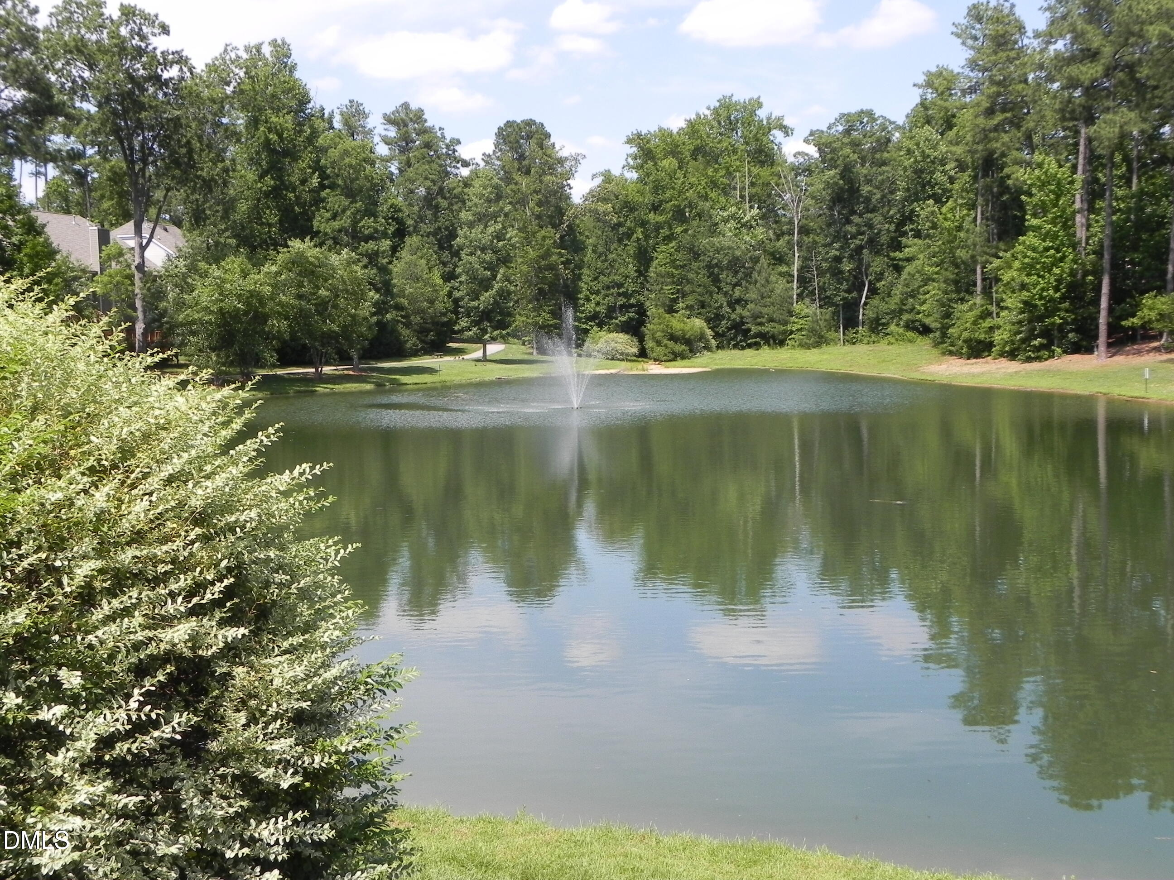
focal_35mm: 41
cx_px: 587
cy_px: 440
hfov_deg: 45.8
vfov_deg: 35.1
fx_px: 1391
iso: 160
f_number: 6.3
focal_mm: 7.3
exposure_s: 1/312
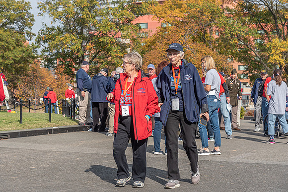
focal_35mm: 78
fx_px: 624
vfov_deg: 17.5
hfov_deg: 26.0
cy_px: 96
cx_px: 144
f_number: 9
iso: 500
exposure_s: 1/1250
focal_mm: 78
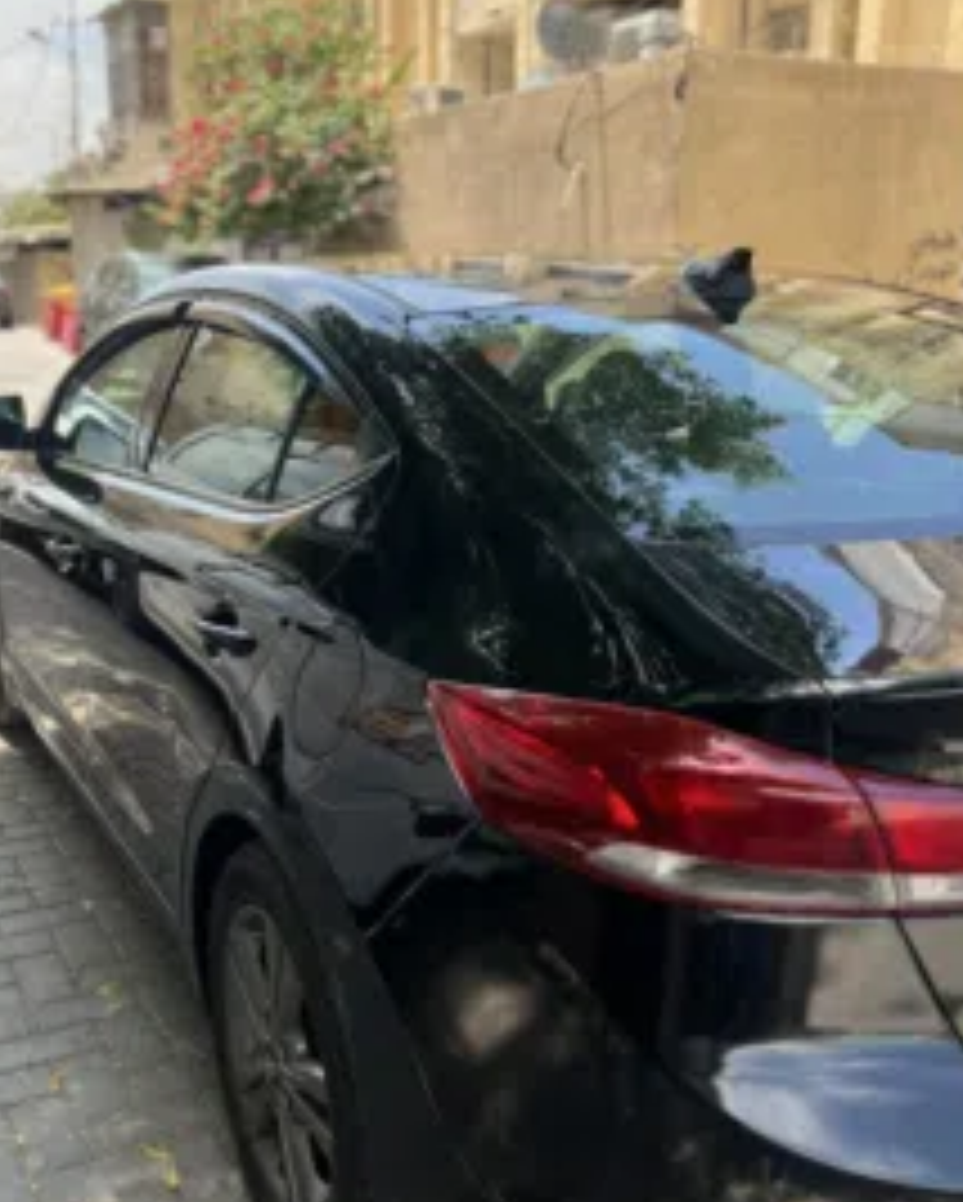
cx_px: 400
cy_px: 621
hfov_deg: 39.1
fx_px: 1352
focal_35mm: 38
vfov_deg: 47.9
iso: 50
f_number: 1.5
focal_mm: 5.7
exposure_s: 1/1000
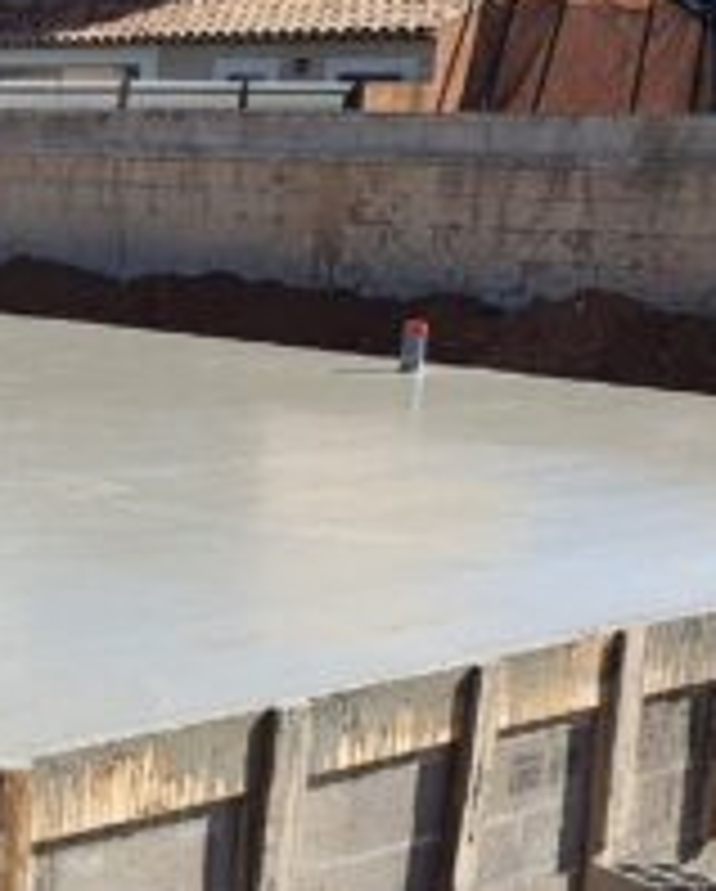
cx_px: -507
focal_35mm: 80
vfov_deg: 23.8
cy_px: 529
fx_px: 2114
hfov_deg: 16.6
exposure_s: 1/1452
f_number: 2.4
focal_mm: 4.3
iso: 50
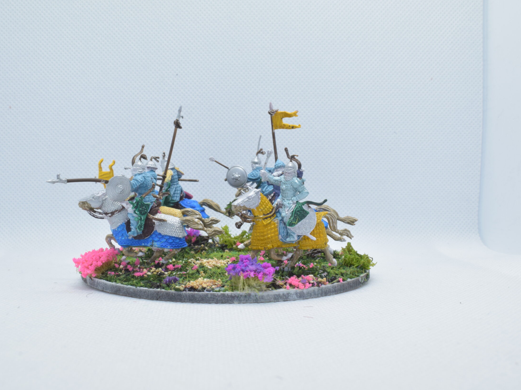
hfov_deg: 41.6
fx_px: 686
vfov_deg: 31.8
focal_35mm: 46
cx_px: 246
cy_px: 202
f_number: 20
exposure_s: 1/60
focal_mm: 27
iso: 800
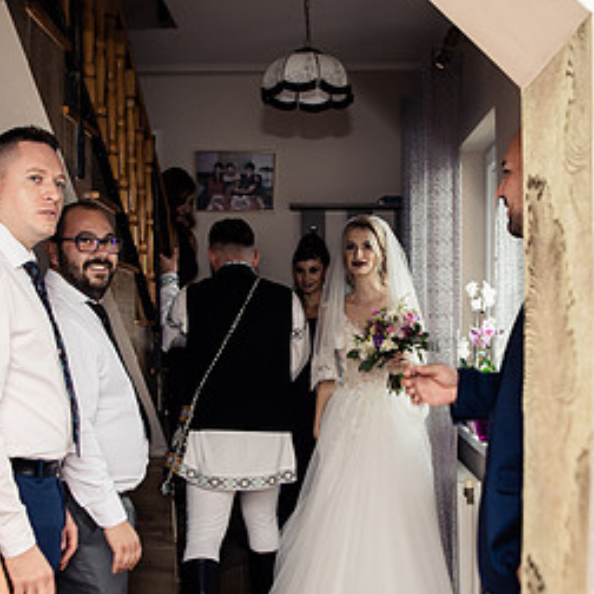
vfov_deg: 36.0
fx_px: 912
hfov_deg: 36.0
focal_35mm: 47
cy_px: 349
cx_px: 349
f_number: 3.2
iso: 640
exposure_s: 1/125
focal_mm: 24
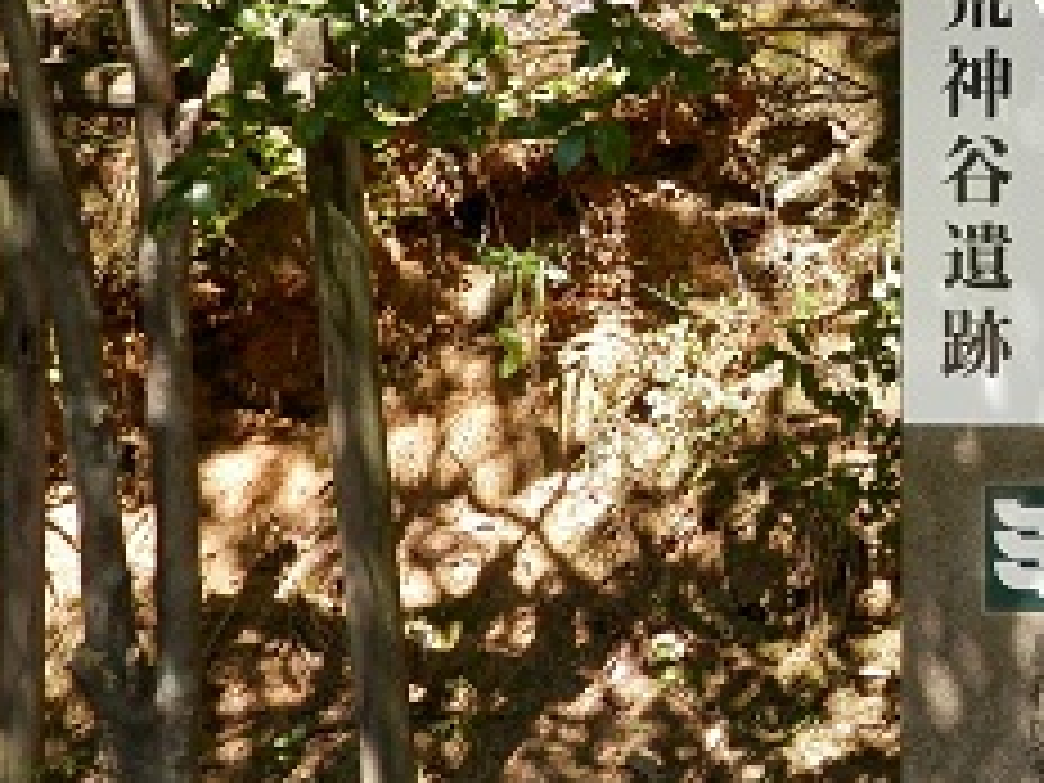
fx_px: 2835
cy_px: 342
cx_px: 992
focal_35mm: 94
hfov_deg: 20.3
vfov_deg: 15.7
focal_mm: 8.9
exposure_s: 1/125
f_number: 4
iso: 80
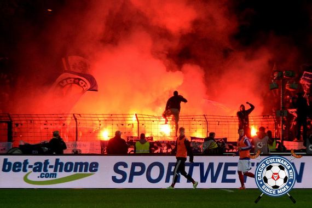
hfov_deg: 6.9
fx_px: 2600
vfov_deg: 4.6
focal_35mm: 300
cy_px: 104
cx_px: 156
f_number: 4
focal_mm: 200
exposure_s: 1/1000
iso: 1600
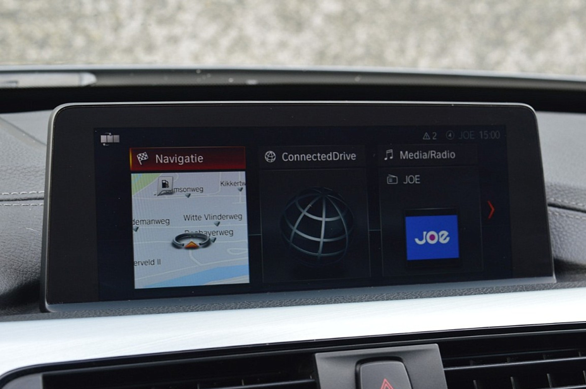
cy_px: 194
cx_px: 293
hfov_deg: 33.4
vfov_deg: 22.6
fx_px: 976
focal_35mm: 60
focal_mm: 40
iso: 560
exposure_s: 1/60
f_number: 8
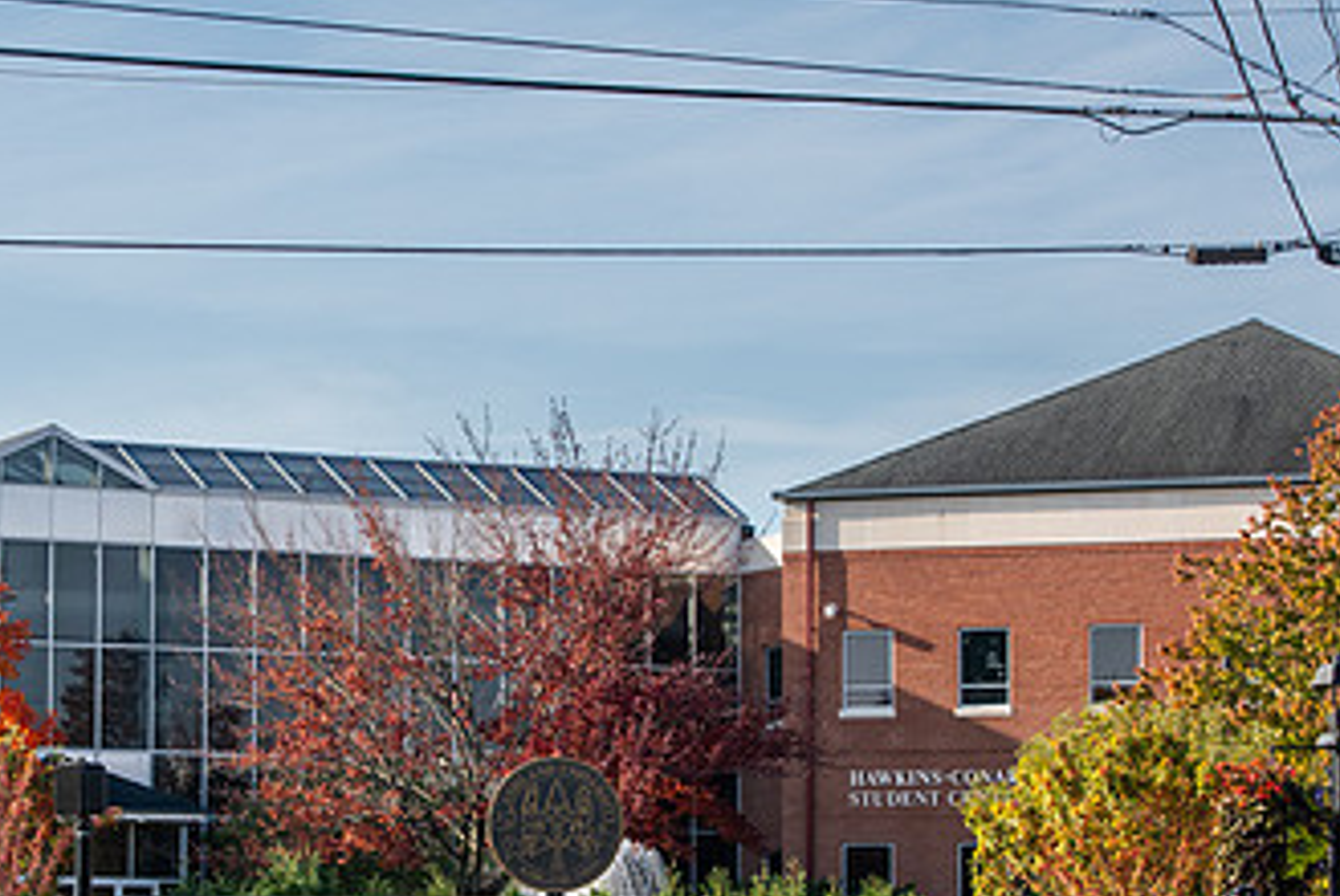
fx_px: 5253
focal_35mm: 141
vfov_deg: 9.7
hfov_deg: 14.5
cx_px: 424
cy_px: 654
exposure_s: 1/320
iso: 125
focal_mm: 80
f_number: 6.3
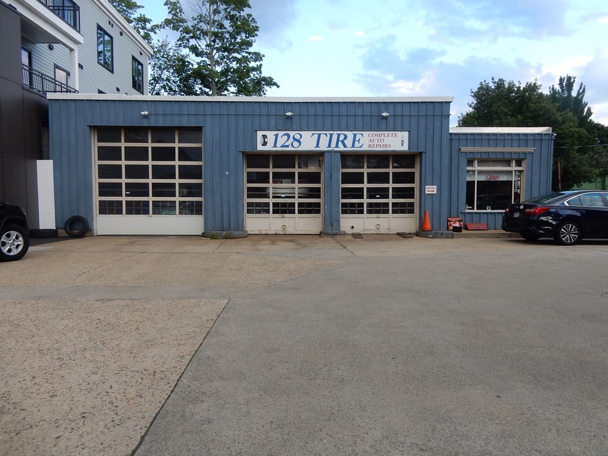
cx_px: 304
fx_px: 439
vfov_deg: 54.9
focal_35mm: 25
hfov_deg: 69.4
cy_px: 228
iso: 125
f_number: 3.7
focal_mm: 4.5
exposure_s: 1/200
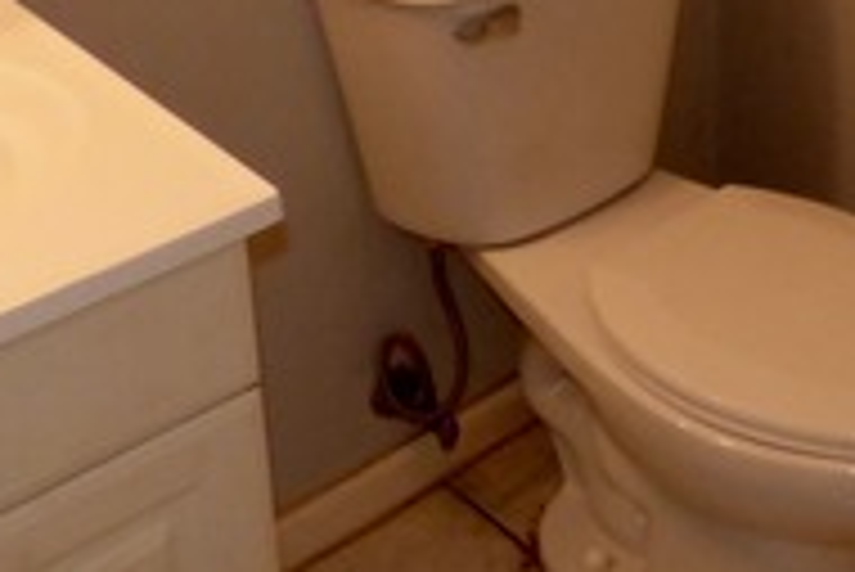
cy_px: -108
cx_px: 792
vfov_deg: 18.5
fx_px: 1664
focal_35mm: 70
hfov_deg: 27.6
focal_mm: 3.58
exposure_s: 1/60
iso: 400
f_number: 2.8
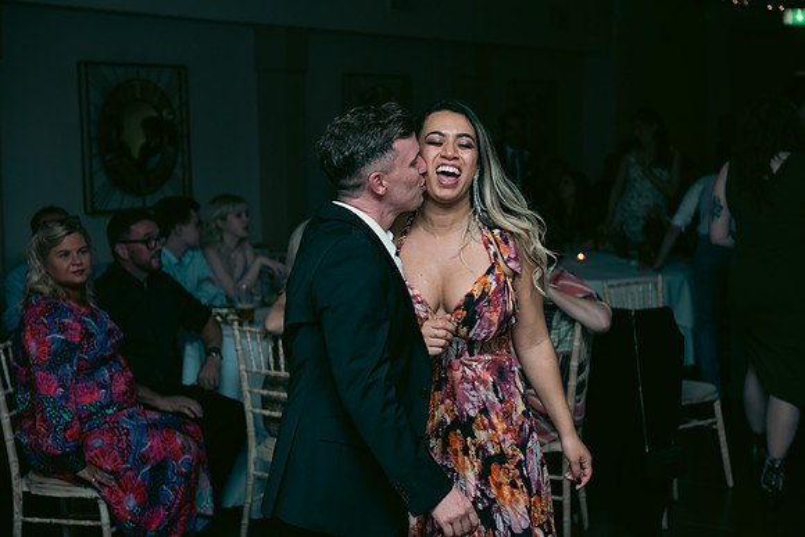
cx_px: 402
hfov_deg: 34.5
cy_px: 268
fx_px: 1297
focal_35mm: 58
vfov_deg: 23.4
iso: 800
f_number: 3.5
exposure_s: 1/160
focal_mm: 58
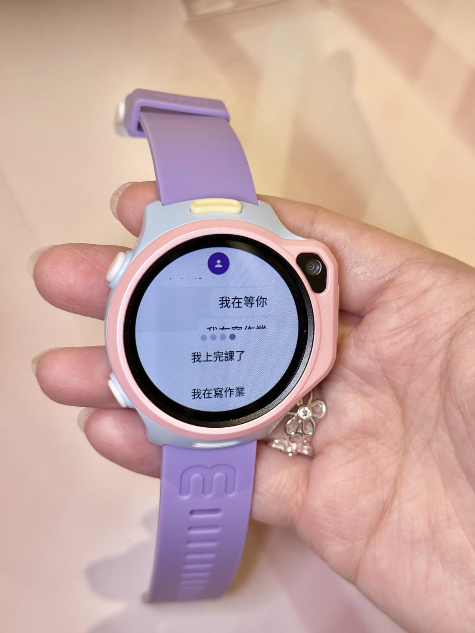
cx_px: 238
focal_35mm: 48
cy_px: 316
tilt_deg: -73.4
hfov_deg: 30.3
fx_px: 878
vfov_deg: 39.7
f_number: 1.78
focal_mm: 6.76
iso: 125
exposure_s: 1/187
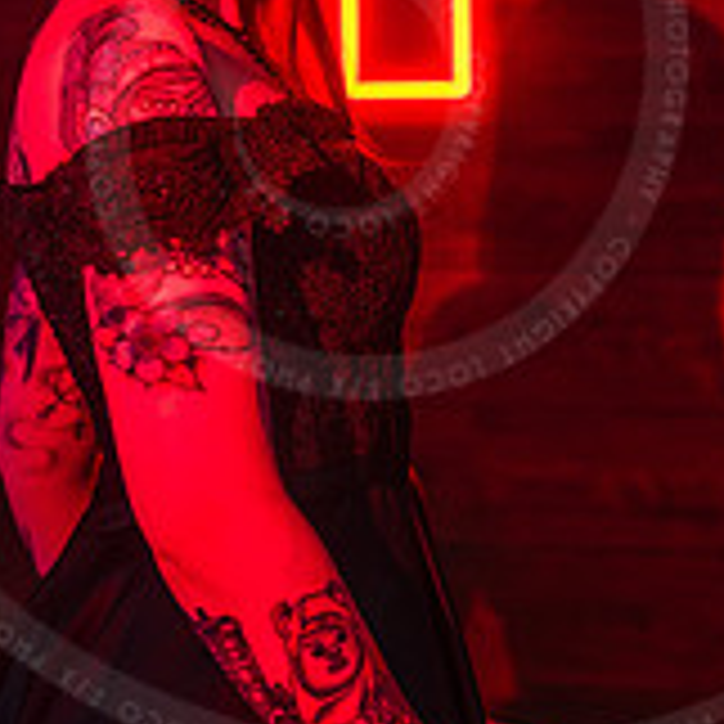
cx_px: 378
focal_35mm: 88
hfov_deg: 19.7
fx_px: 2082
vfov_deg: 19.6
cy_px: 207
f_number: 2
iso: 1000
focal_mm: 37
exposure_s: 1/250
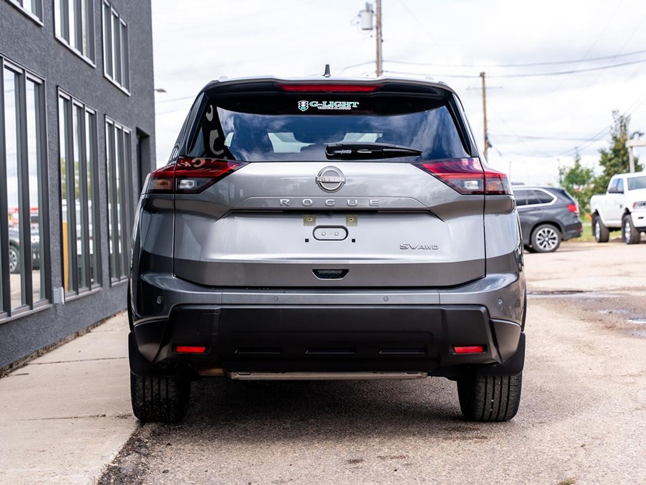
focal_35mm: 76
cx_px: 332
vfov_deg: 19.4
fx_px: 1415
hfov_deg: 25.7
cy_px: 195
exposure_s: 1/640
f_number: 4
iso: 100
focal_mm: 56.3
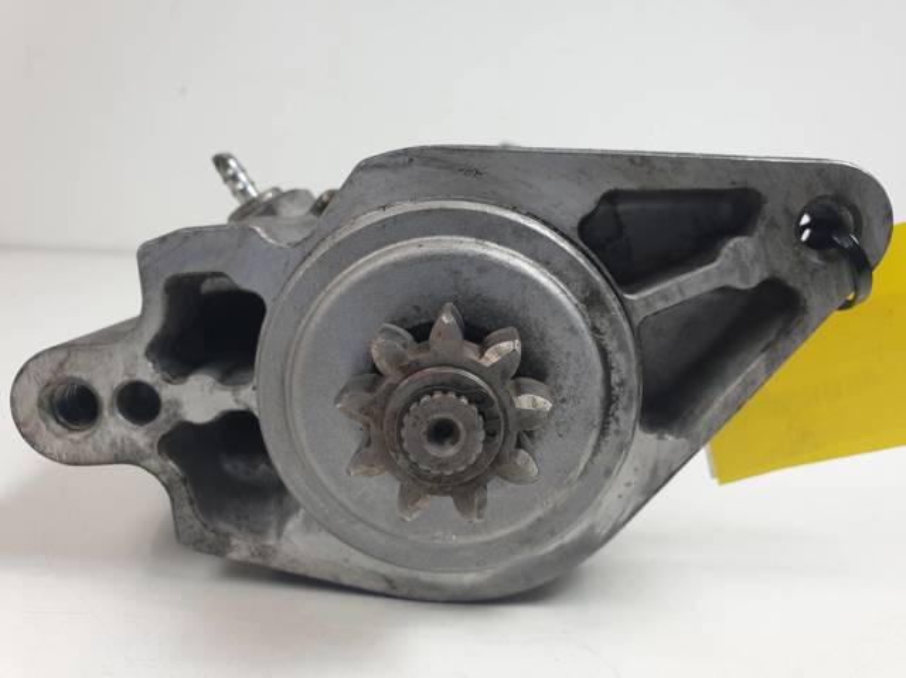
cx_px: 453
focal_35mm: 26
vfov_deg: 53.0
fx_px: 680
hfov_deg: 67.3
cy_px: 339
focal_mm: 4.3
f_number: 2.4
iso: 50
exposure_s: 1/123
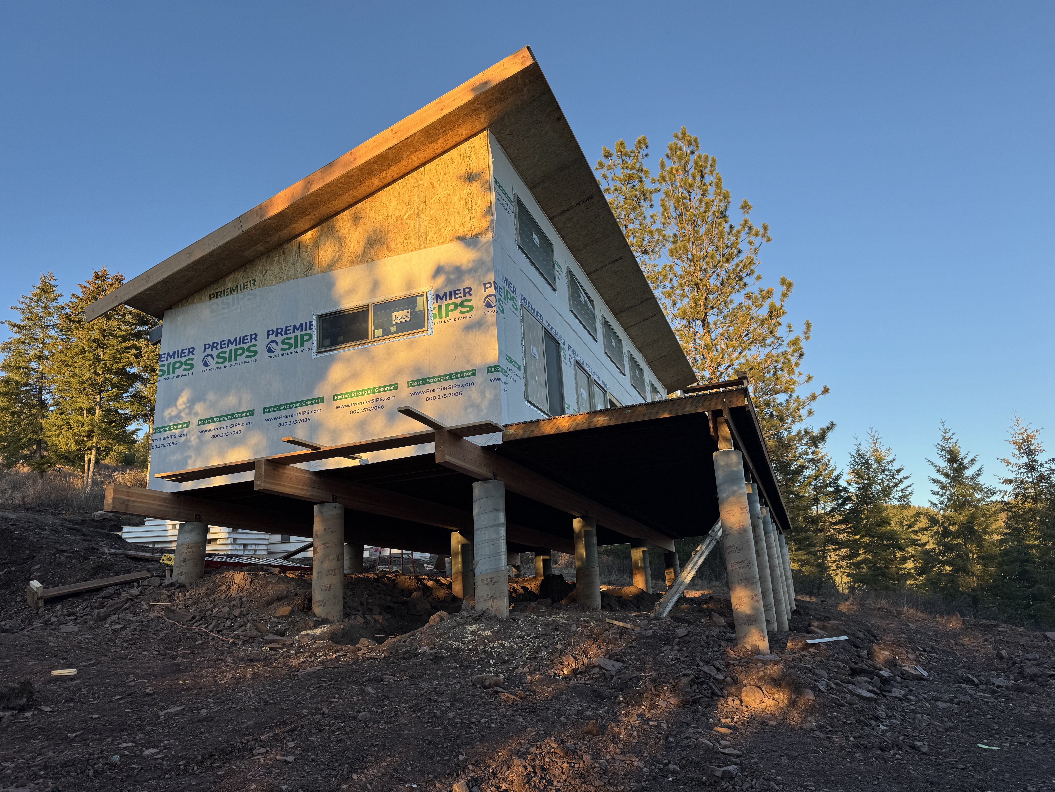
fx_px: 731
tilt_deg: +17.2
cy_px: 396
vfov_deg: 56.8
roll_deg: +4.0
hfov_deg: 71.6
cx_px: 528
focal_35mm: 24
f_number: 1.78
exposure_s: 1/756
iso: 80
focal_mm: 6.76
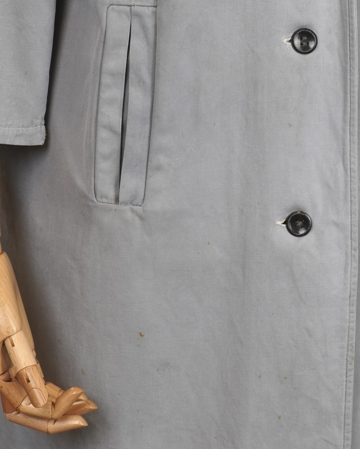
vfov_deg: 14.7
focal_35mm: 129
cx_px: 264
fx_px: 1718
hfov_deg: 11.9
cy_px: -8
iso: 250
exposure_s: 1/10
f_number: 11
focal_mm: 32
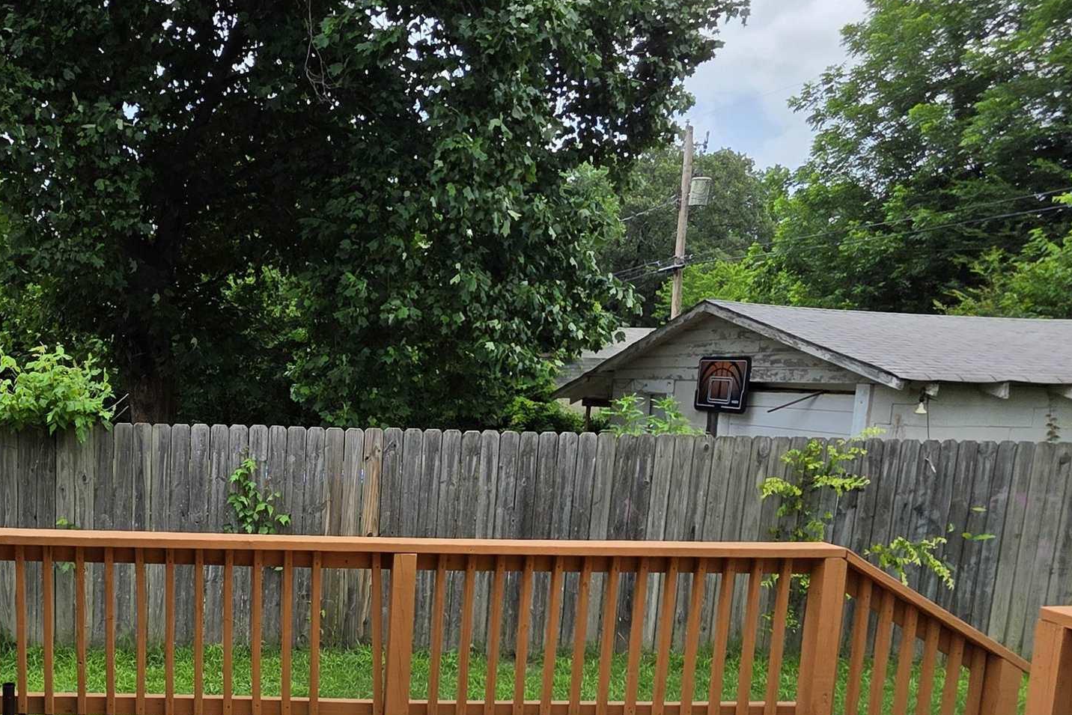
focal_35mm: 29
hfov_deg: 57.9
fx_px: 864
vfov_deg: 43.9
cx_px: 188
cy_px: 509
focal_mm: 2.2
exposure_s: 1/1108
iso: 40
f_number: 1.9
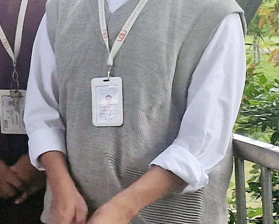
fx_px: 1165
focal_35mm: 141
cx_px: -511
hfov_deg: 10.5
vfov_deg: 10.6
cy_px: -101
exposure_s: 1/769
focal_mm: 5.54
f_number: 1.8
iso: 50
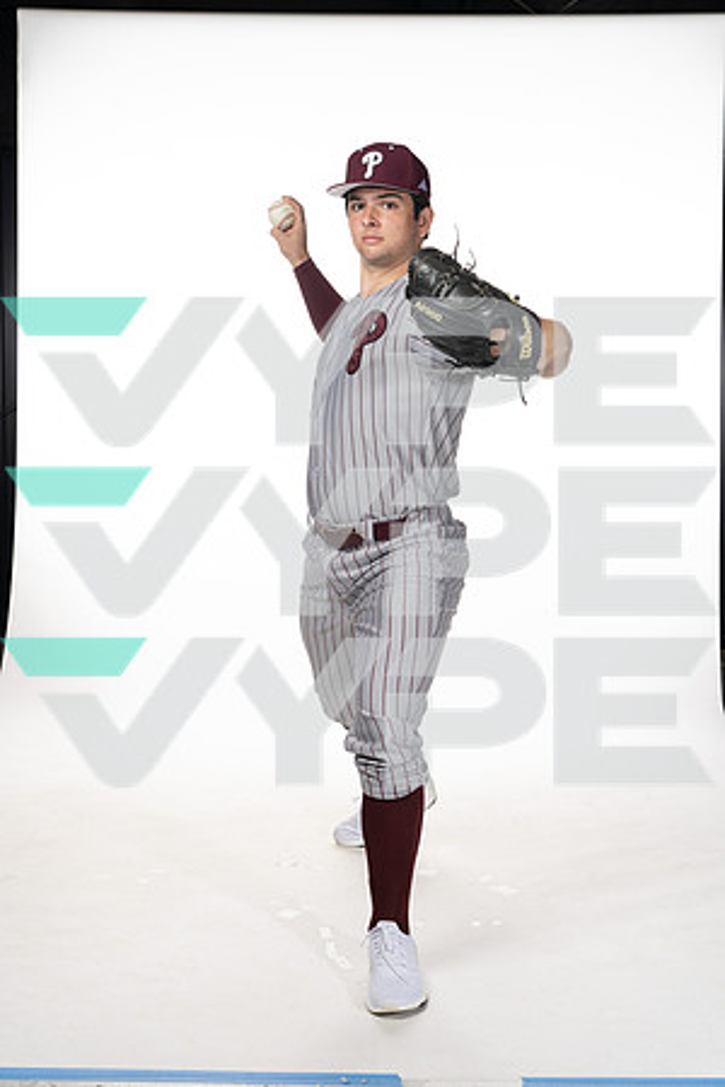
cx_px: 362
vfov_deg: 40.3
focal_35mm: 49
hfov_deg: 27.5
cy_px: 544
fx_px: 1480
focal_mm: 49
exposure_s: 1/250
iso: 400
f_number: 6.3
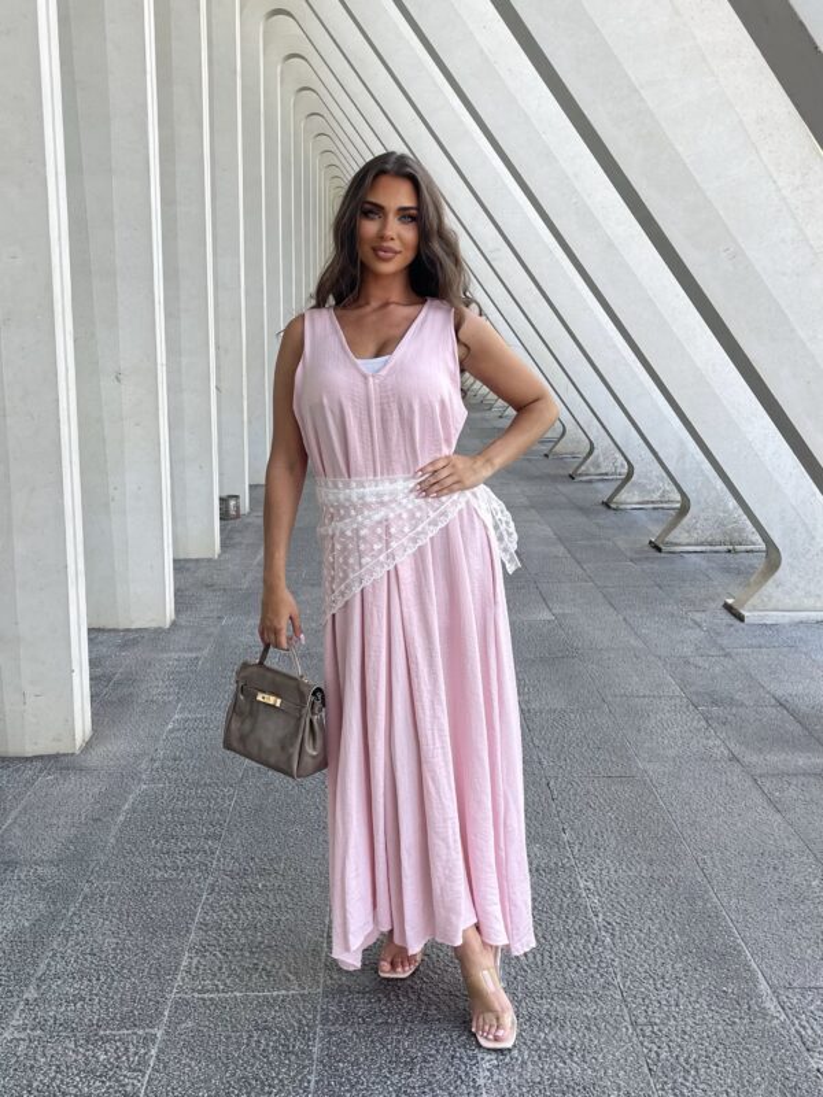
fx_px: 793
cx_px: 412
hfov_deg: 54.9
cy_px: 548
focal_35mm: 25
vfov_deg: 69.4
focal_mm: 5.1
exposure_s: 1/144
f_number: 1.6
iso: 32
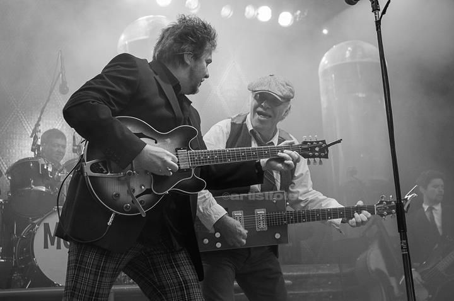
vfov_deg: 19.7
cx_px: 227
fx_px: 869
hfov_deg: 29.3
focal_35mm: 69
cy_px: 150
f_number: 4.5
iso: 640
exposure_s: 1/500
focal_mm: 46
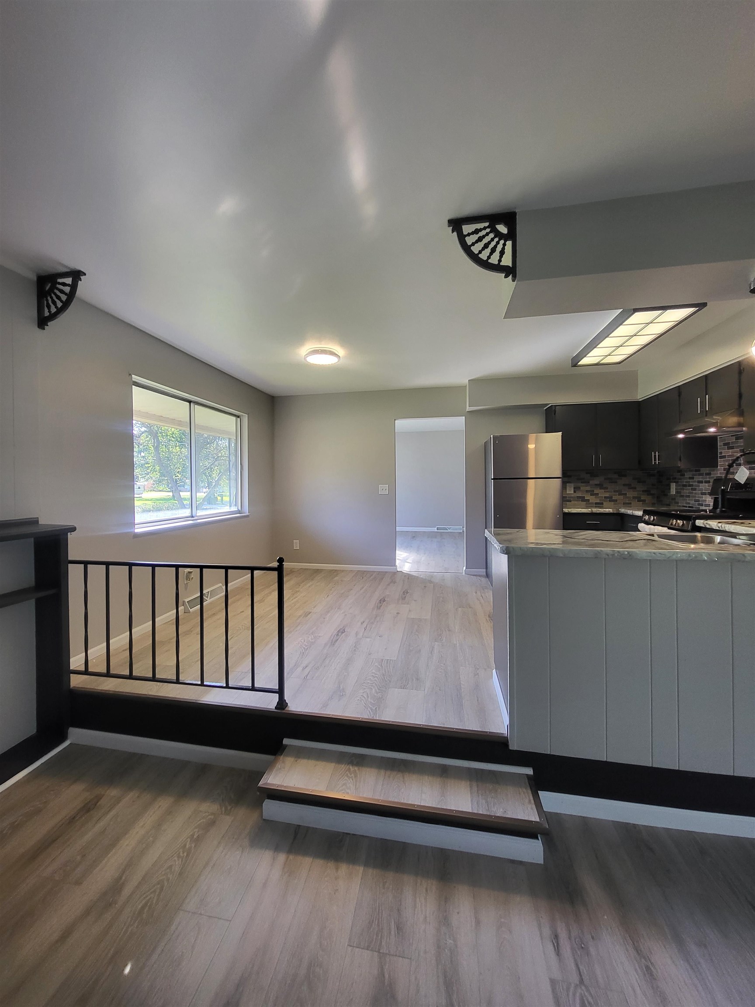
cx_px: 378
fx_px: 378
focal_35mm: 13
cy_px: 504
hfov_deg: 89.9
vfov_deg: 106.2
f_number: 2.2
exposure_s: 1/60
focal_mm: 1.74
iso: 125
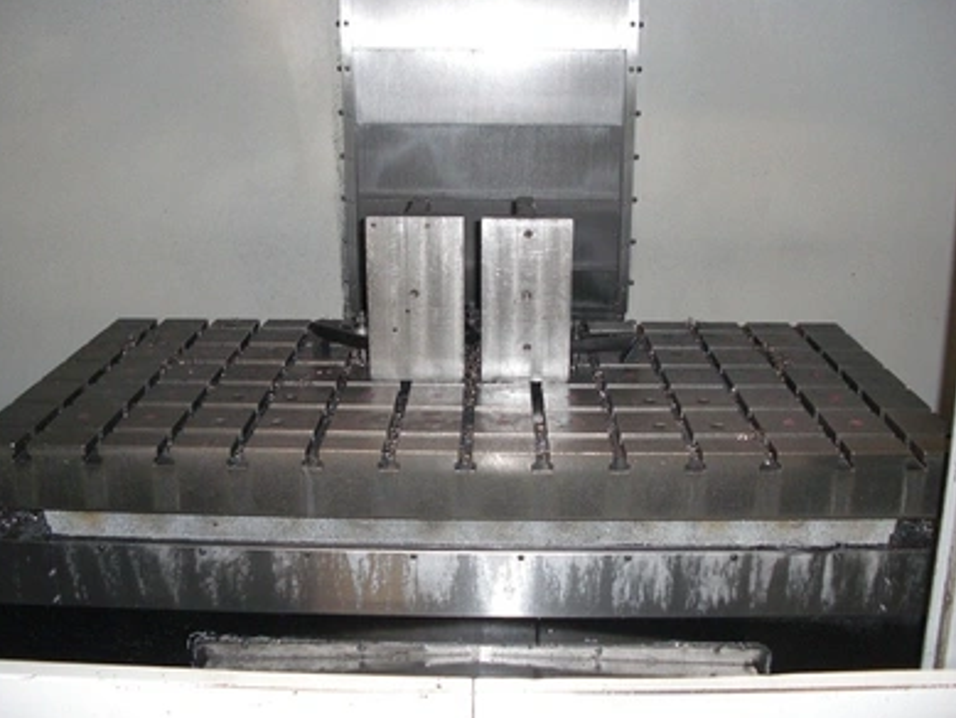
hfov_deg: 50.1
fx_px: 1022
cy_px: 354
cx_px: 474
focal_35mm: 37
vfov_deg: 38.7
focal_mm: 6.3
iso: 200
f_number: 2.8
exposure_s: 1/60
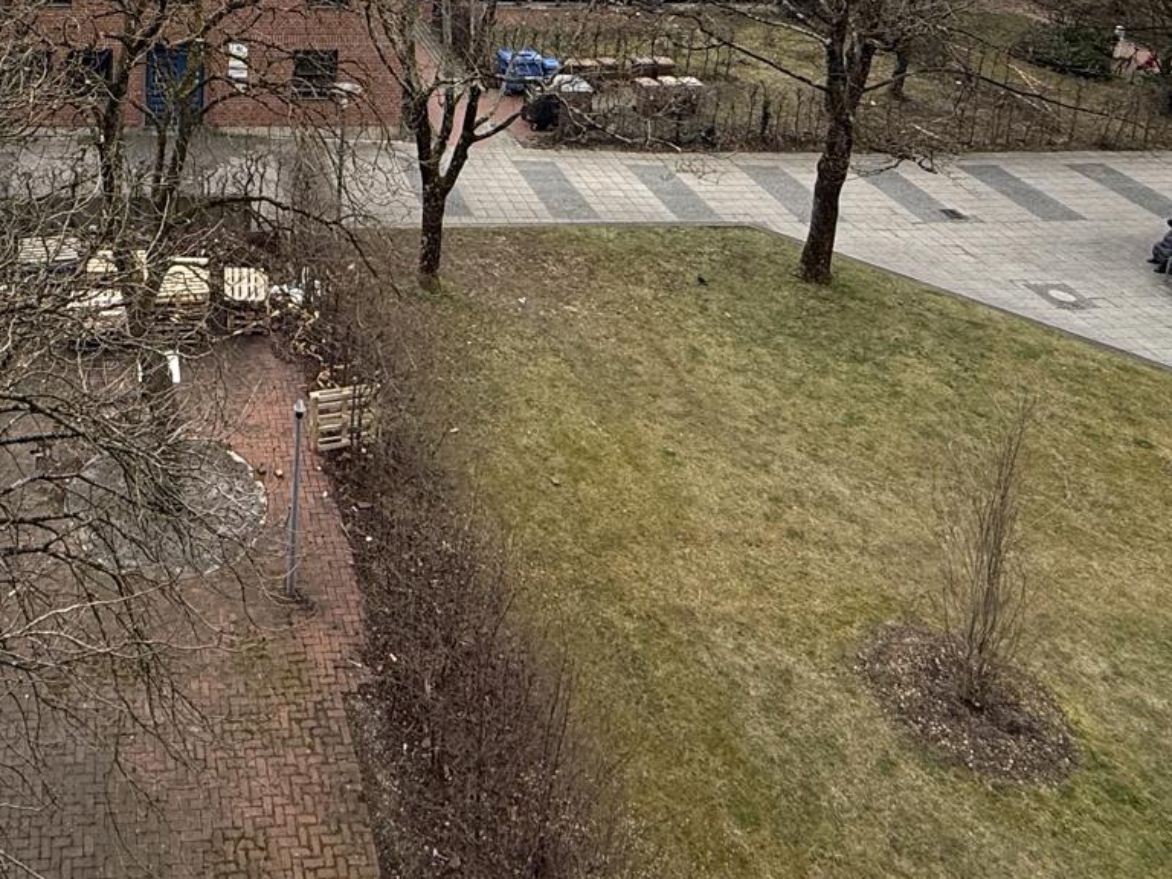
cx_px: 197
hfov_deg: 48.9
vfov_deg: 34.2
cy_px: -130
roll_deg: -1.3
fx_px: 1185
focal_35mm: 35
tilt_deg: -10.5
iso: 64
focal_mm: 2.22
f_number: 2.2
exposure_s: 1/1259
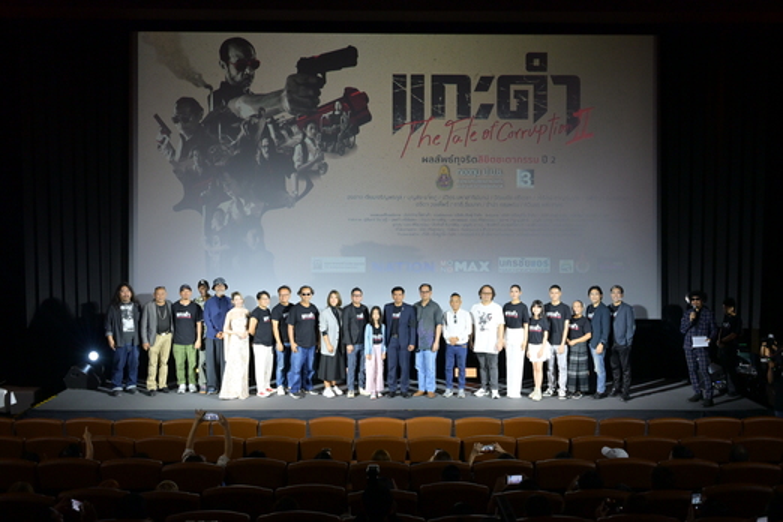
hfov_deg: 51.9
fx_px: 805
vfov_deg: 35.9
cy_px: 261
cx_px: 392
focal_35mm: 37
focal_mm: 37
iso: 2000
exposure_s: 1/160
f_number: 6.3
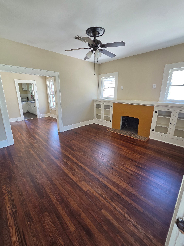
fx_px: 99
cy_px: 124
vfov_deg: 102.1
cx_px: 86
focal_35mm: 14
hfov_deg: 85.6
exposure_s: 1/120
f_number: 2.2
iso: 125
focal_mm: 2.2
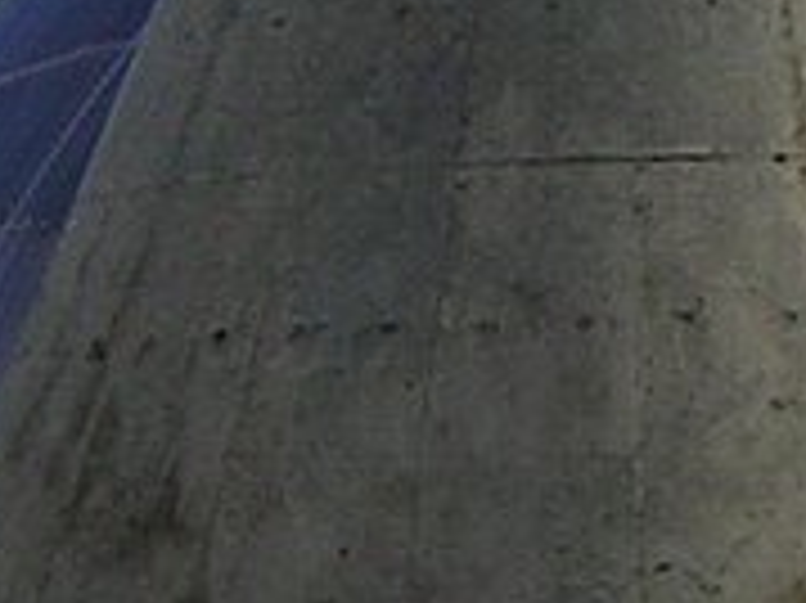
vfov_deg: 7.2
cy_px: 333
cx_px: 1409
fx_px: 4793
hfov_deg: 9.2
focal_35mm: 206
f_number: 5.2
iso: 50
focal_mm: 4.7
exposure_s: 1/651
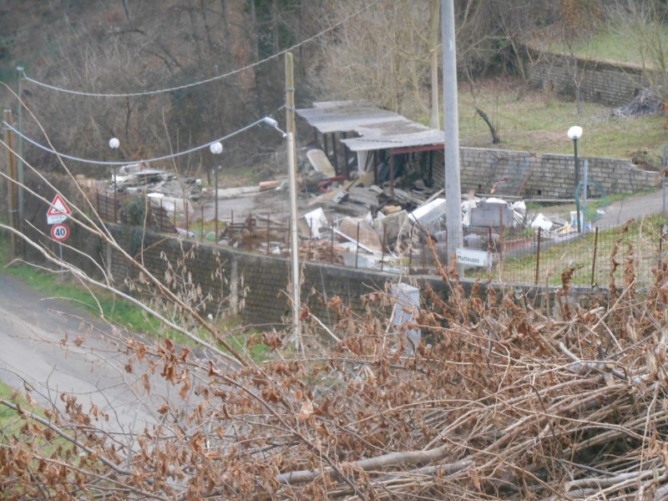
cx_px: 334
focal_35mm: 92
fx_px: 1775
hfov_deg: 21.3
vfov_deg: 16.1
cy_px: 250
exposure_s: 1/250
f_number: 4.9
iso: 640
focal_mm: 16.4
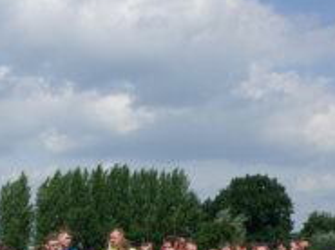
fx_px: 879
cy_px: 257
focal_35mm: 91
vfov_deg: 15.8
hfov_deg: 21.1
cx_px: 38
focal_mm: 7.5
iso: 125
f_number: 5
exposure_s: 1/1000
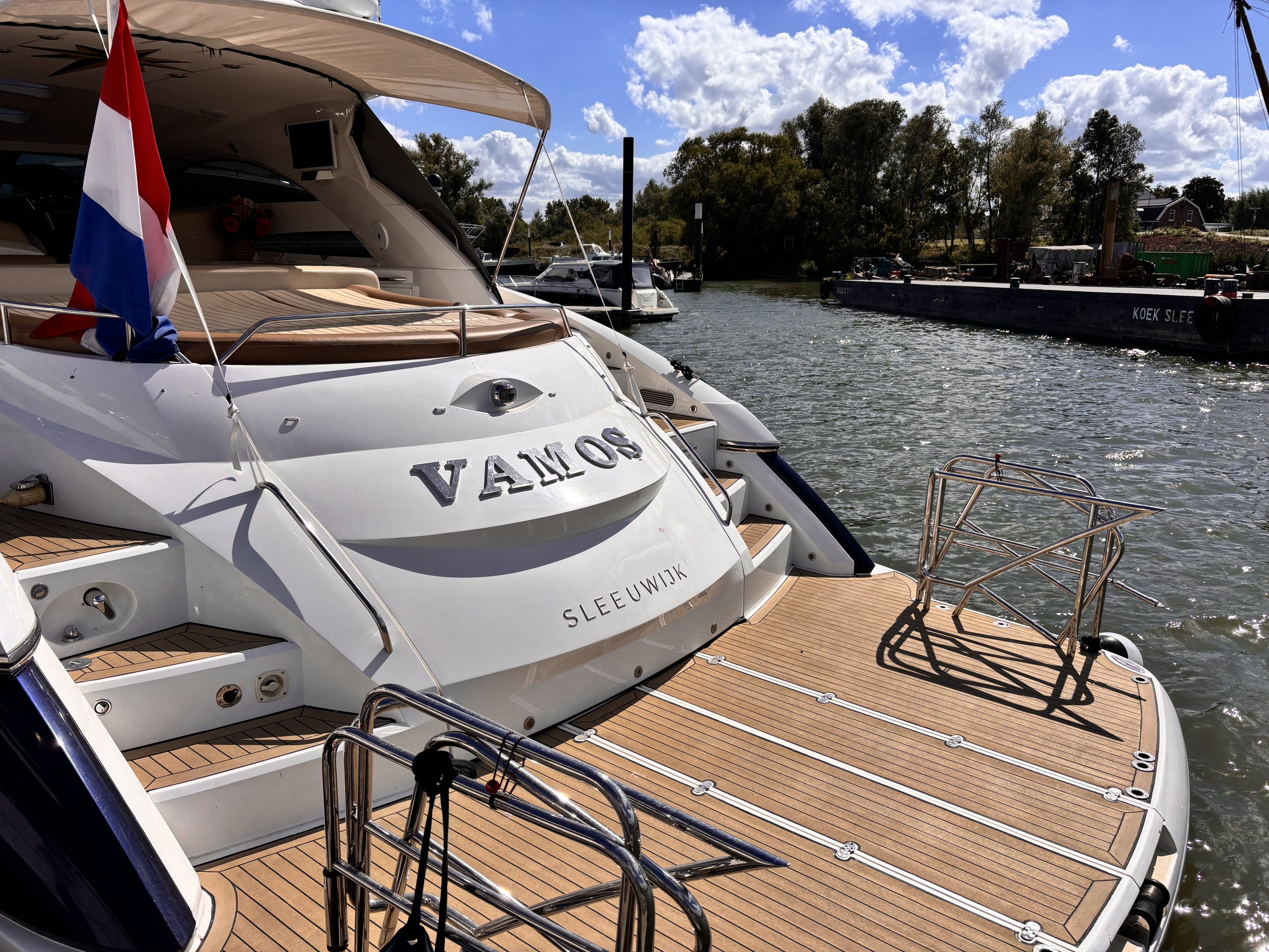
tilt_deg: -11.7
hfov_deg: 67.3
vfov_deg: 53.1
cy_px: 476
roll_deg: -0.6
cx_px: 634
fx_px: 953
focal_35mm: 26
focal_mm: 5.96
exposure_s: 1/8333
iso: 50
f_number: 1.6
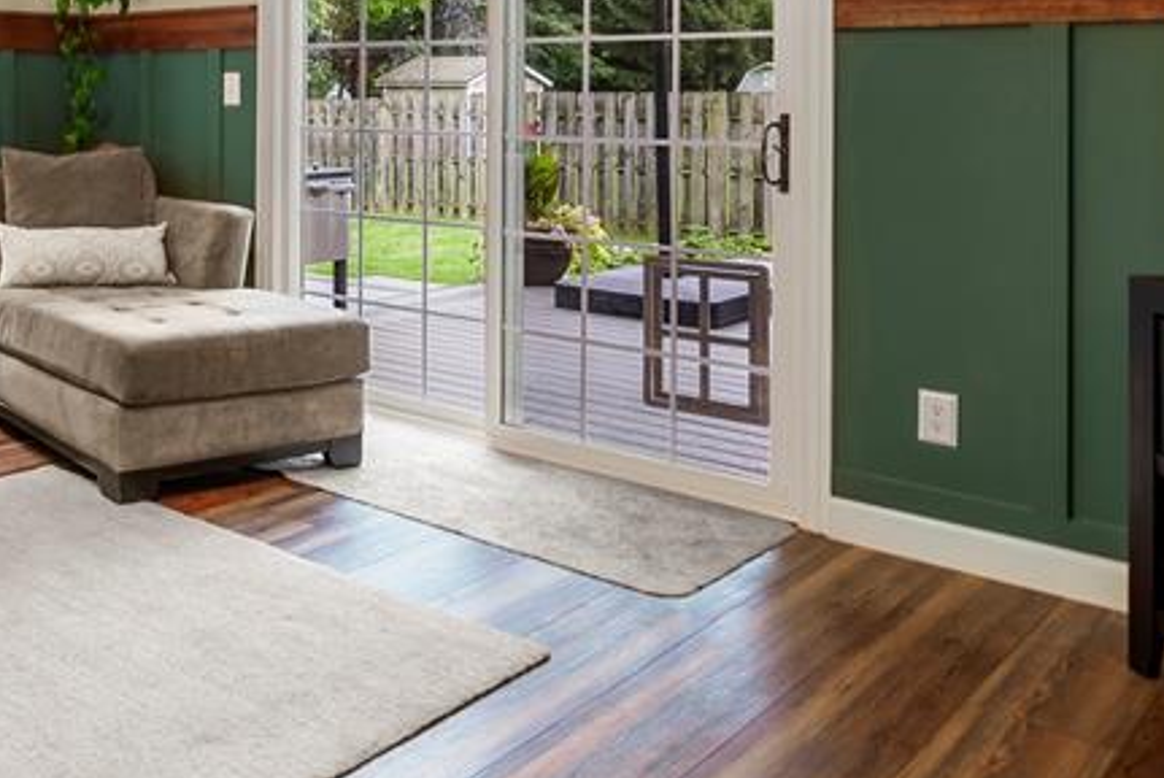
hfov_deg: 45.0
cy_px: 85
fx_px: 1229
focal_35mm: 38
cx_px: 76
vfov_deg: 33.4
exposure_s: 1/3
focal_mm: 16
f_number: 4
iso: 100
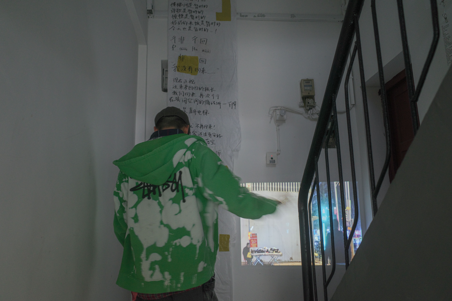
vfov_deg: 46.4
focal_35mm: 28
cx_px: 226
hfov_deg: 65.5
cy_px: 150
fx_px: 352
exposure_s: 1/10
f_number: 2.8
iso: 320
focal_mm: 18.3
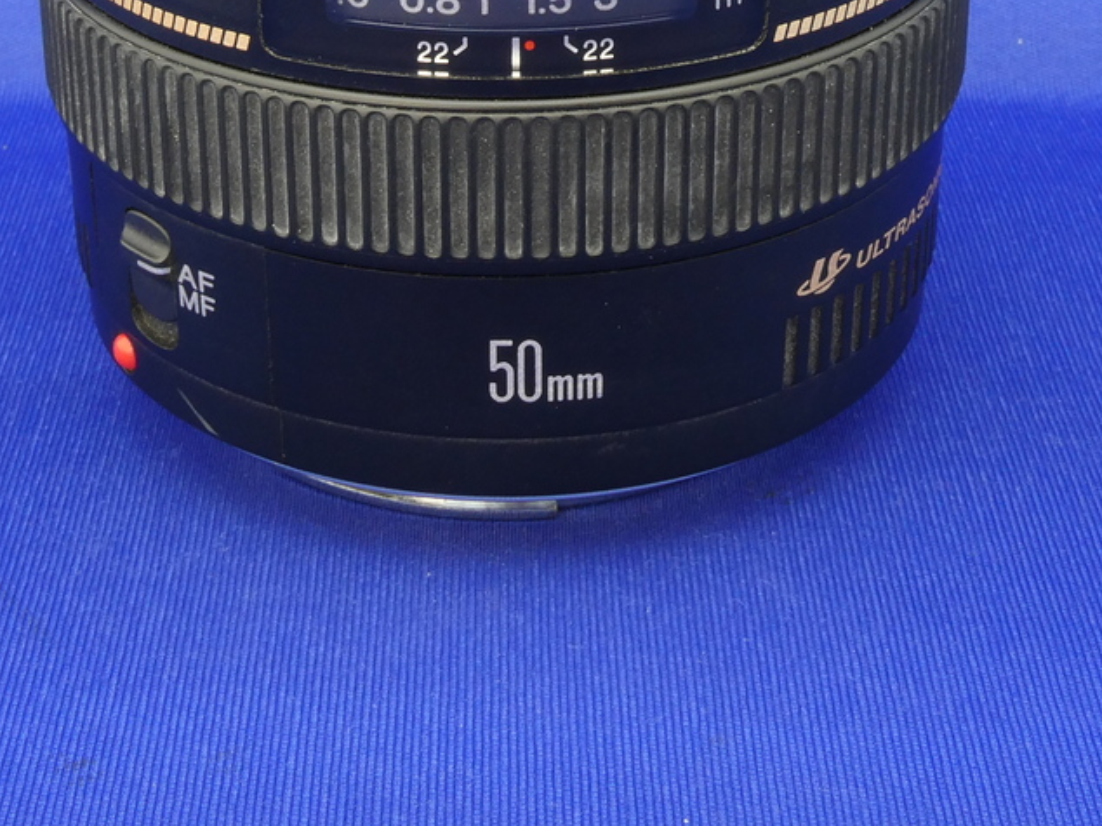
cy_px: 68
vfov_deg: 16.4
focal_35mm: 89
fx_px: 2832
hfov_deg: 22.0
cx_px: 501
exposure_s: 1
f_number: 8
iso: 200
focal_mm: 8.4
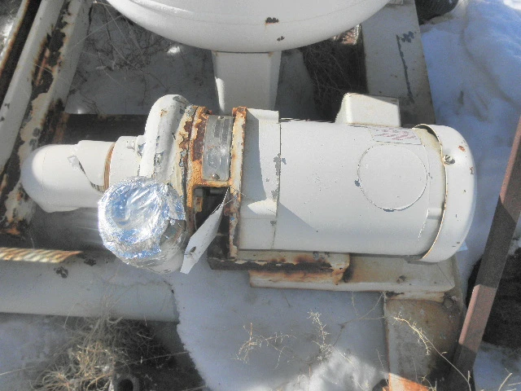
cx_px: 260
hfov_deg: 63.4
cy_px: 196
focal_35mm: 28
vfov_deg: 49.7
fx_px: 421
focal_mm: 5
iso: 64
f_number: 8.5
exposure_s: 1/250
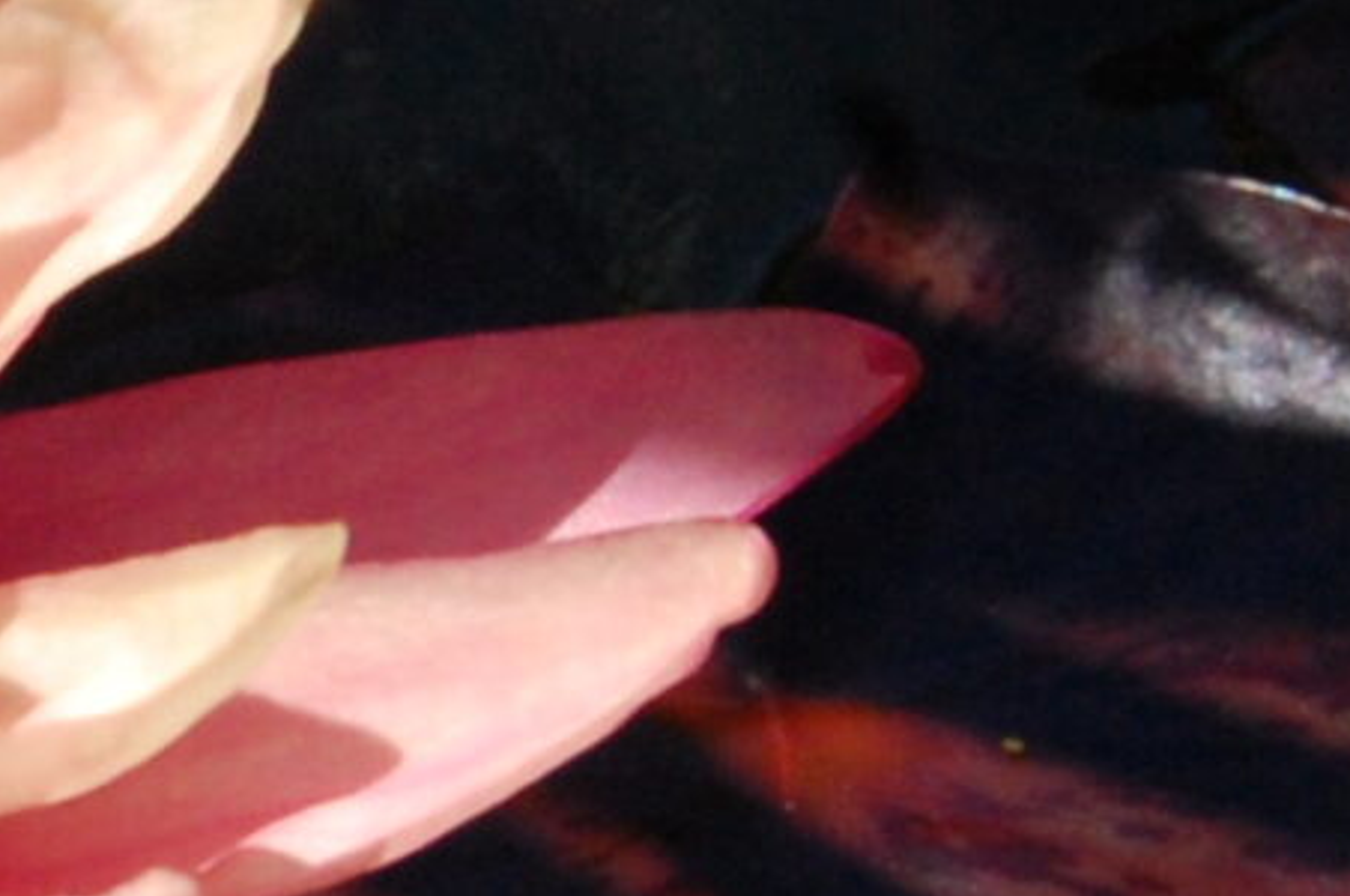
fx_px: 8276
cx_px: -720
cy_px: 579
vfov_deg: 6.2
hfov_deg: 9.1
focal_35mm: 221
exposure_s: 1/800
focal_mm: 26
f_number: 14
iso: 800
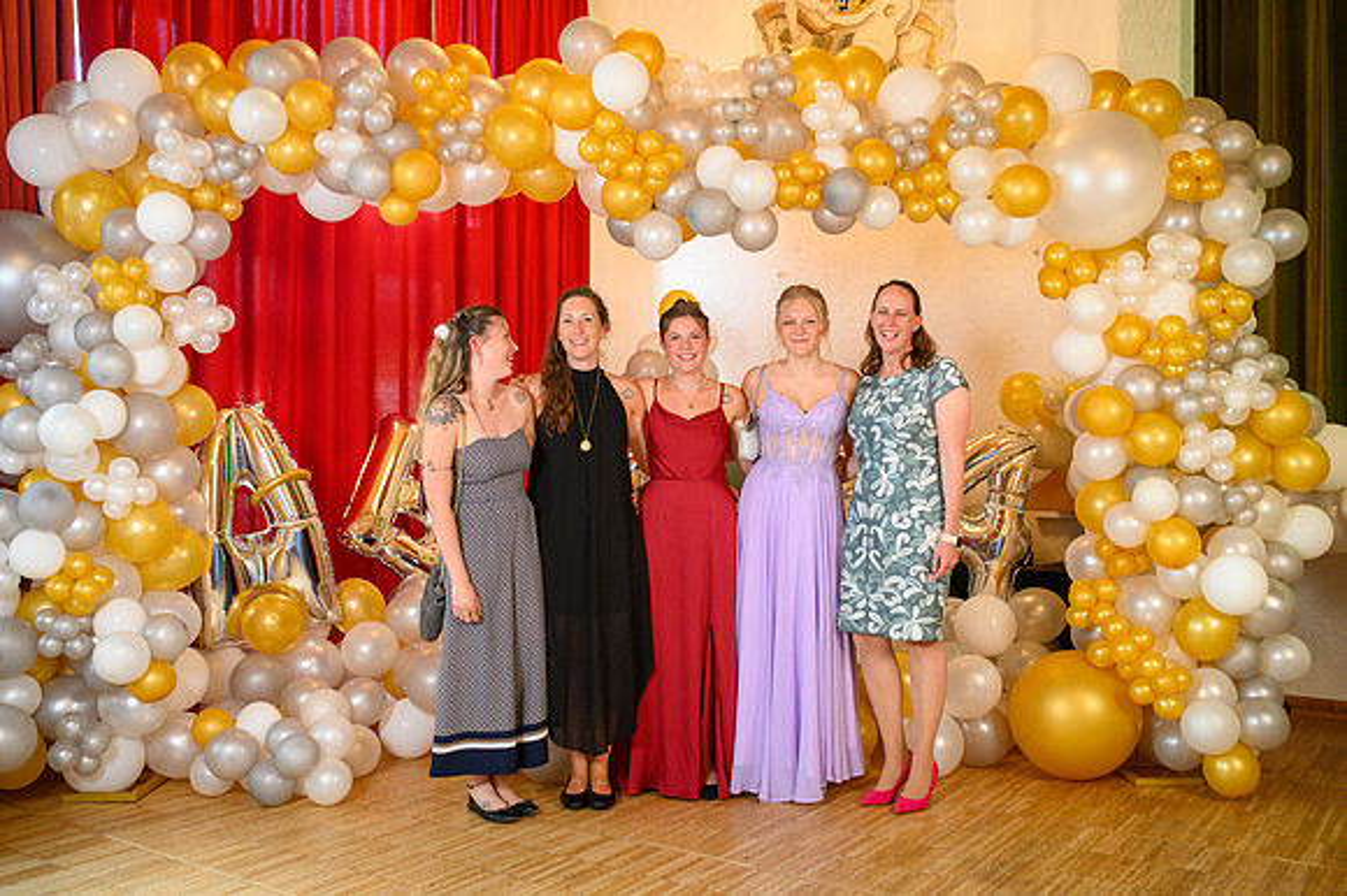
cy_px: 448
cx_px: 674
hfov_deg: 54.5
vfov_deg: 37.8
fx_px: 1309
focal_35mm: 35
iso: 1250
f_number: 3.5
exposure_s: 1/100
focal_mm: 35
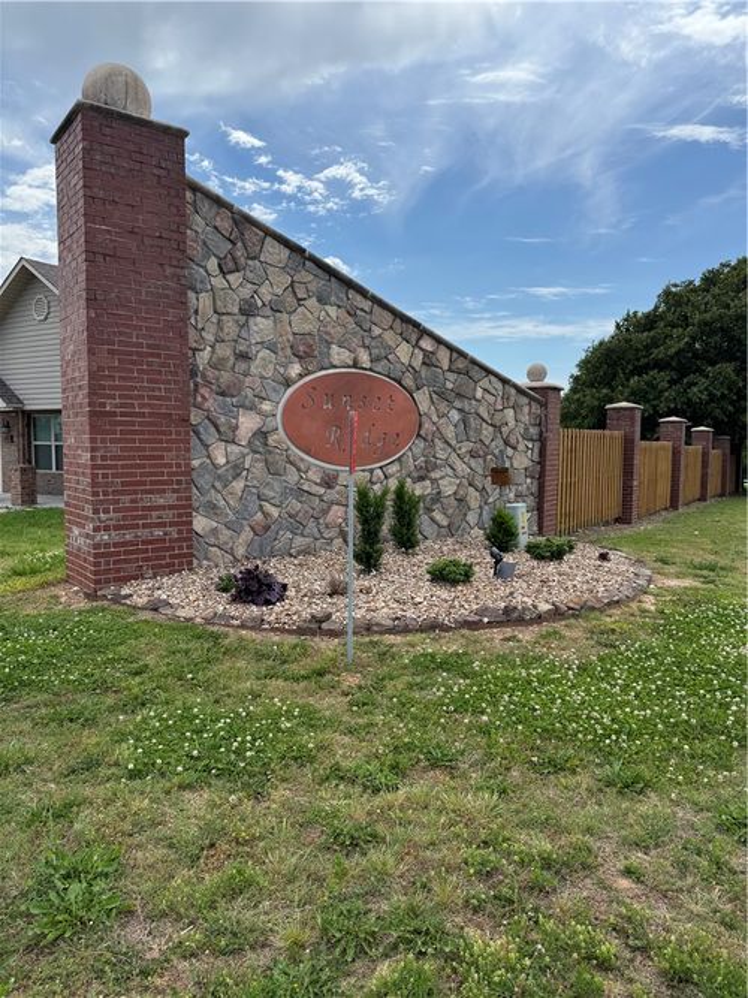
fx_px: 692
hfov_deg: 56.8
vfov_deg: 71.6
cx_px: 374
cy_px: 499
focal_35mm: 24
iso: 80
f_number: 1.78
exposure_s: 1/4049
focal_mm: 6.76
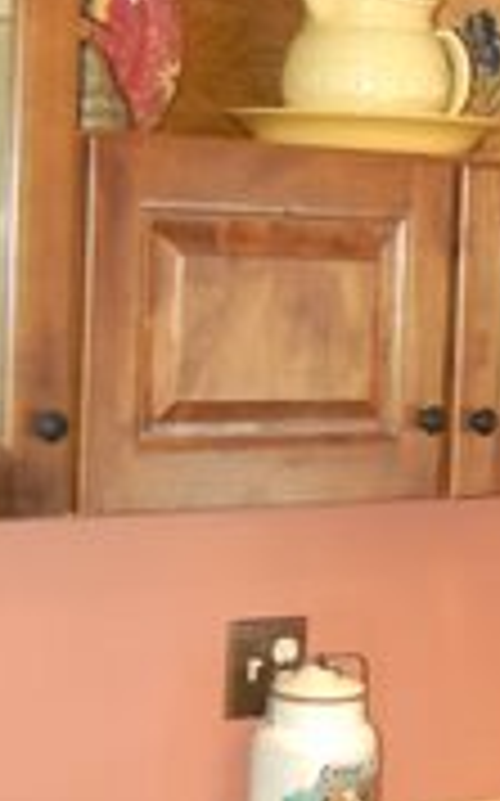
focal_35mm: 107
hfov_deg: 12.2
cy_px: 472
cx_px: 354
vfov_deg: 19.5
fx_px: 2337
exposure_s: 1/60
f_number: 4.2
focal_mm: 26
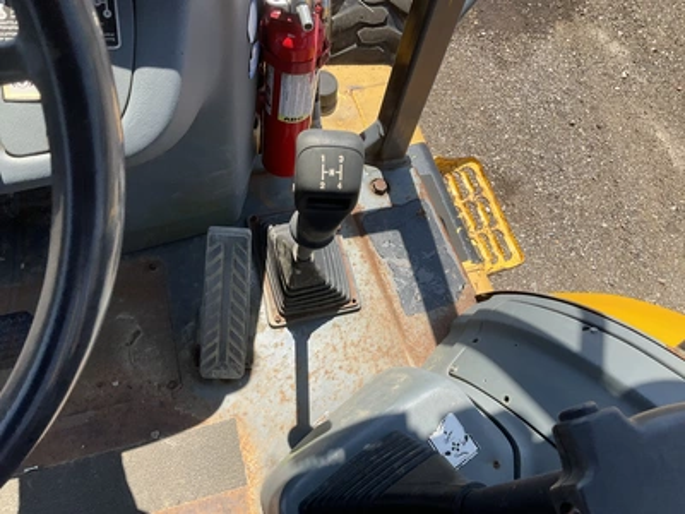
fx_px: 574
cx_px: 342
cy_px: 257
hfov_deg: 61.7
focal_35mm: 29
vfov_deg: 48.2
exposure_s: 1/912
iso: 25
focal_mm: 3
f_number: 1.8
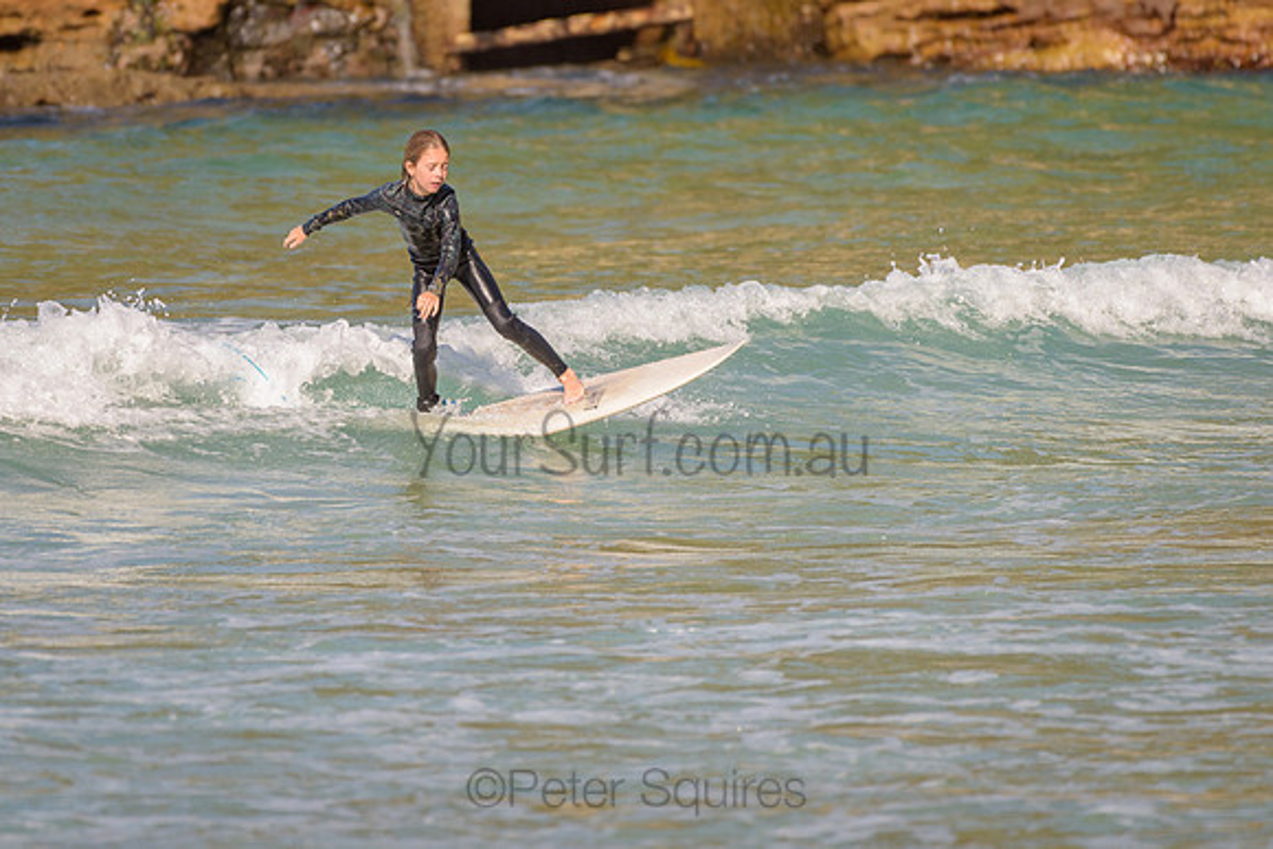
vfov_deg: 2.2
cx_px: 501
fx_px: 21693
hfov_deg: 3.4
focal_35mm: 613
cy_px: 328
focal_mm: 500
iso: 160
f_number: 5.6
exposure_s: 1/2000
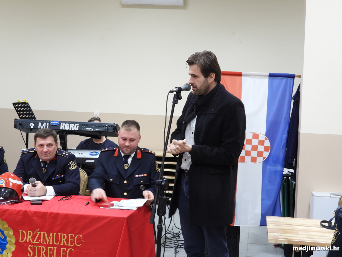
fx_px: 642
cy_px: 128
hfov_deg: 29.8
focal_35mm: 65
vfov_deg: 22.6
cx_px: 171
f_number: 3.5
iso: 400
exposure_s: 1/15
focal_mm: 11.7
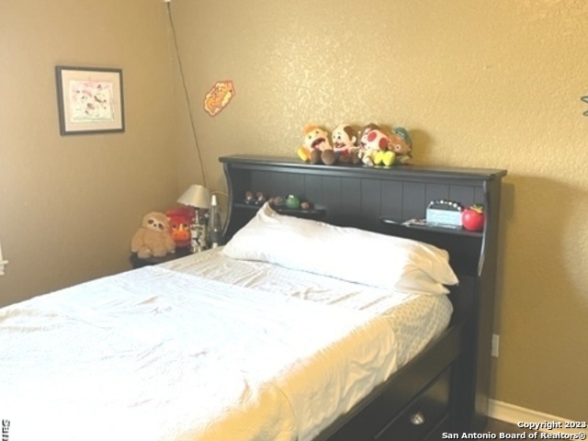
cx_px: 294
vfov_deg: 53.1
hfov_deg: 67.3
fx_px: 442
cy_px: 220
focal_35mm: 26
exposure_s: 1/60
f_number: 1.6
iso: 400
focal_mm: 5.1
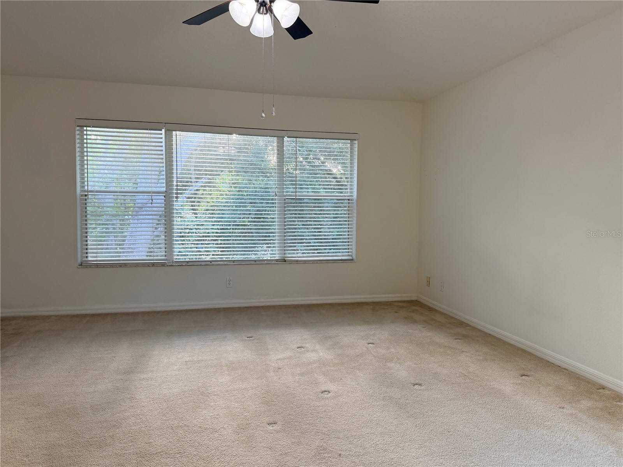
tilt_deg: -0.7
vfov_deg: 56.8
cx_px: 312
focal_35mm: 24
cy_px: 234
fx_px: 432
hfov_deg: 71.6
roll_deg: +1.1
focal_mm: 6.76
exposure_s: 1/60
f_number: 1.78
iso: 125
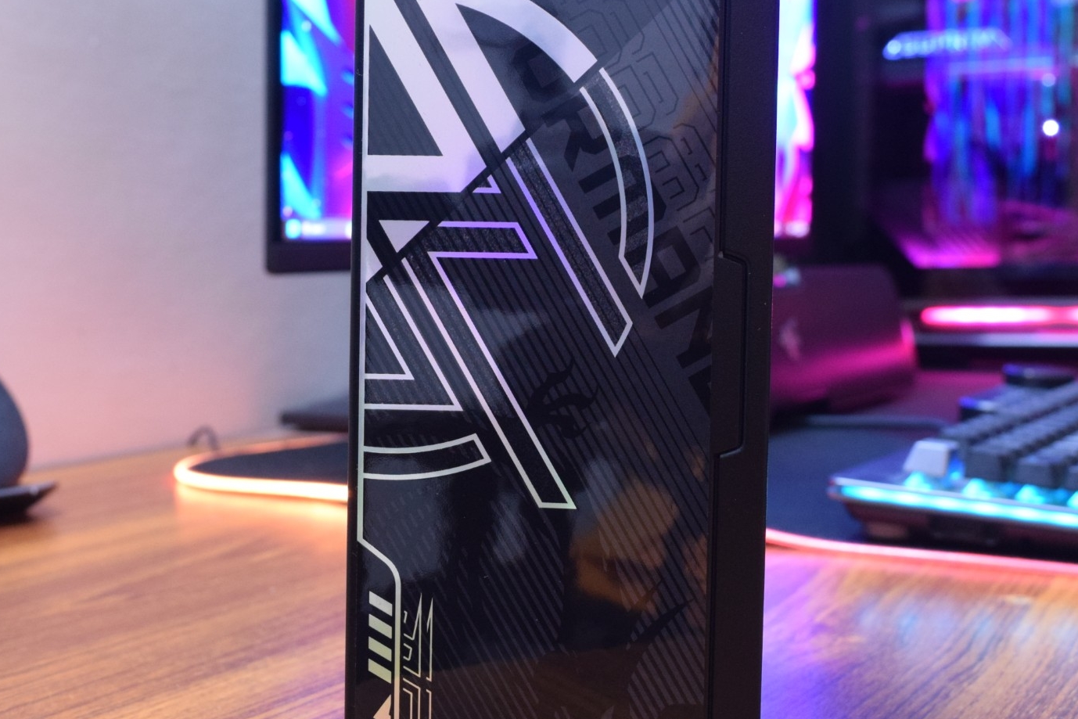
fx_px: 1760
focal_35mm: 59
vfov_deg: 23.1
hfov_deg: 34.0
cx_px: 511
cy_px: 318
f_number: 7.1
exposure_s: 1/8
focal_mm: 25
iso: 1600
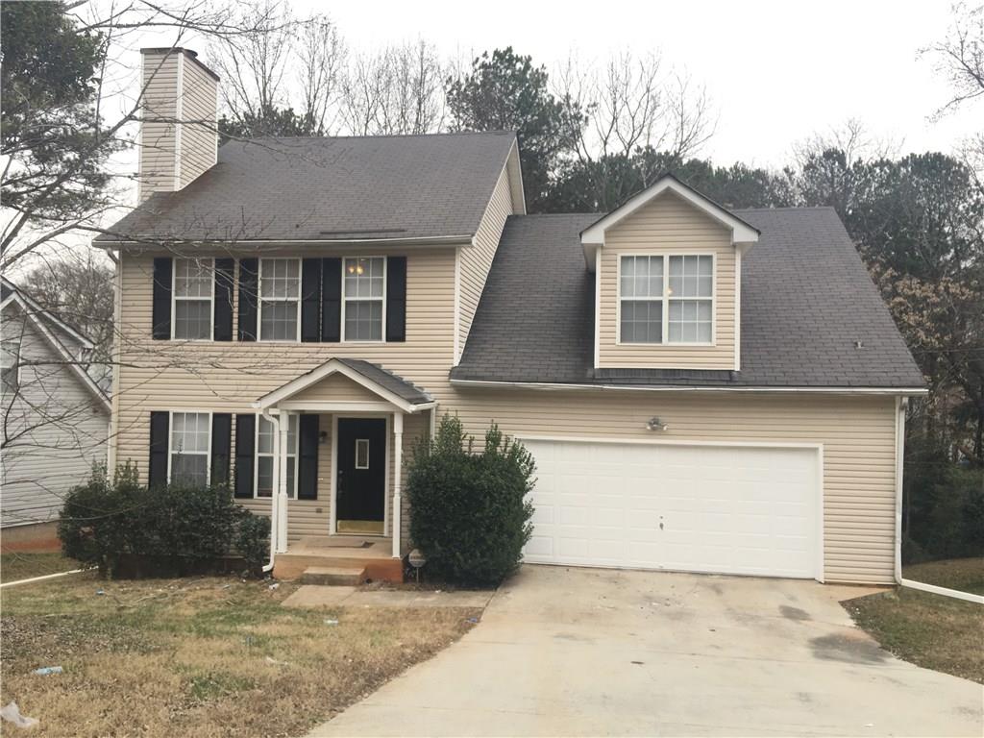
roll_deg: -2.0
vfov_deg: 48.2
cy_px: 369
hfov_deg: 61.7
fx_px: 824
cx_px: 492
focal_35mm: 29
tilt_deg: +0.6
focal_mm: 4.15
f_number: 2.2
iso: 25
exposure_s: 1/120
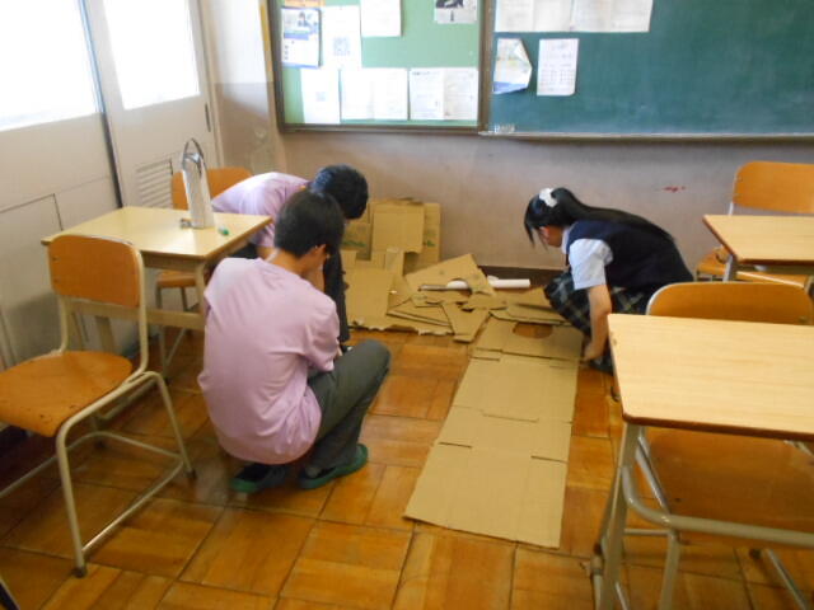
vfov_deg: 53.1
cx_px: 407
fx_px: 611
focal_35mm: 26
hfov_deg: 67.3
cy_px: 305
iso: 800
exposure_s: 1/60
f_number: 3.2
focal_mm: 4.6
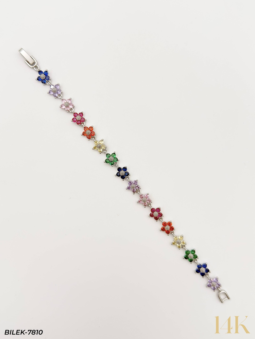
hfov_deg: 40.7
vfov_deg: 52.6
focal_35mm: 35
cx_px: 128
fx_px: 344
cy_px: 170
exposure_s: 1/1504
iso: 100
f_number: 1.78
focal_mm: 6.76
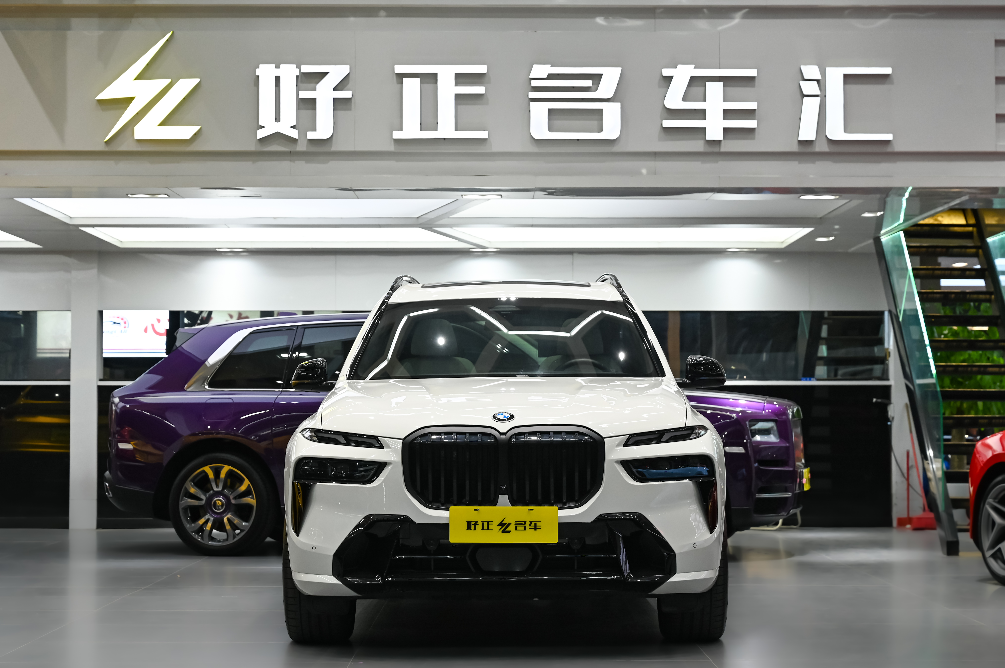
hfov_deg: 28.9
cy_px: 334
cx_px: 502
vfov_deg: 19.4
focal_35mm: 70
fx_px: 1953
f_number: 5.6
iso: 1250
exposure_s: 1/160
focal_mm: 70
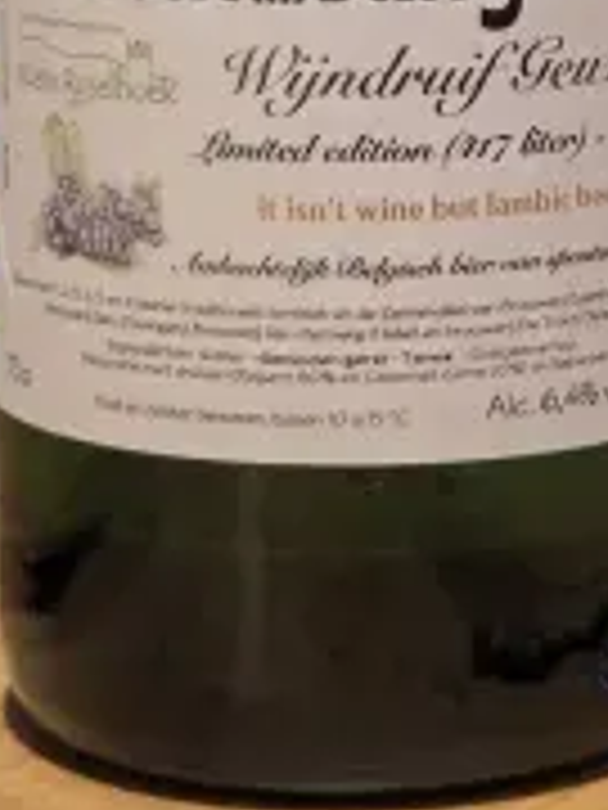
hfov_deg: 9.6
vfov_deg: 12.7
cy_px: -9
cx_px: 644
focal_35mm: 153
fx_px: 3583
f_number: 2.4
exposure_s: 1/40
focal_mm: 7.9
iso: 320
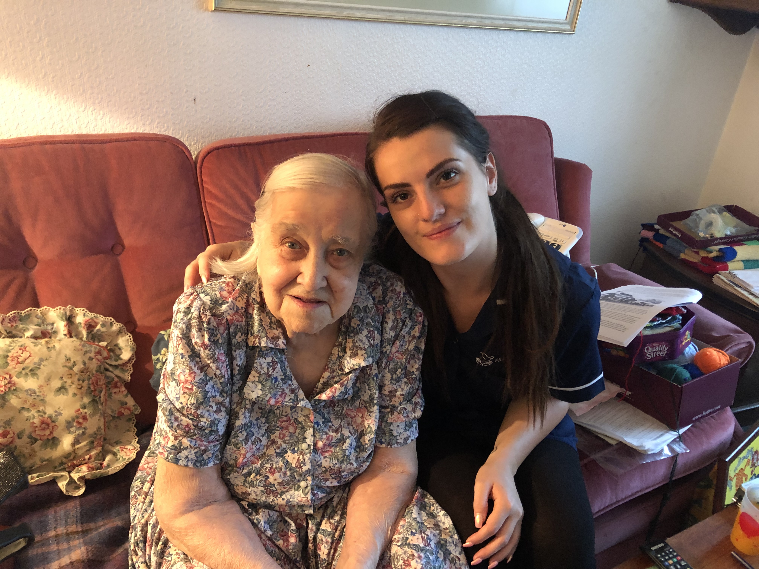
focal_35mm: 28
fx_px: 614
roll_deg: -6.7
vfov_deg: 49.7
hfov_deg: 63.4
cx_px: 380
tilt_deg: -28.0
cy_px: 284
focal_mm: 3.99
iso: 100
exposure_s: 1/6
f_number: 1.8
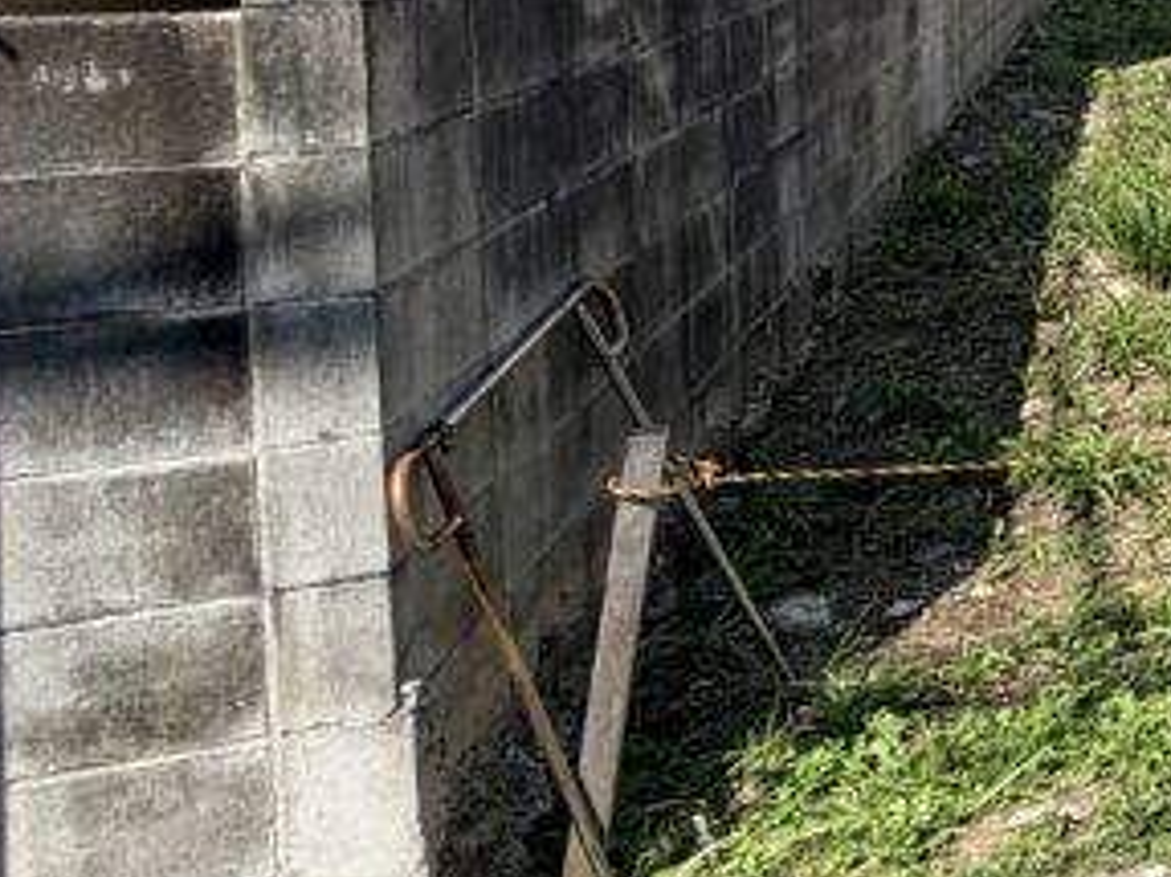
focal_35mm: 50
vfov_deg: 26.9
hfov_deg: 22.9
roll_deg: +1.9
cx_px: 2056
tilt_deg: -3.7
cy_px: -73
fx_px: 1691
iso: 25
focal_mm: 2.22
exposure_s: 1/770
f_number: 2.2
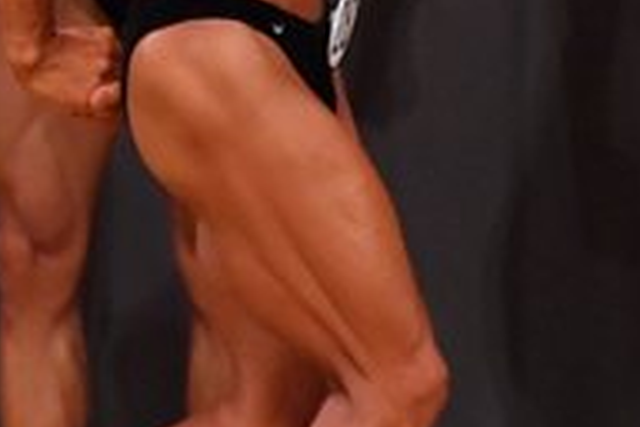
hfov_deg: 1.8
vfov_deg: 1.2
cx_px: -382
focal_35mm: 1151
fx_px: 20461
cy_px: 97
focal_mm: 190
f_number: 5.6
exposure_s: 1/400
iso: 8000
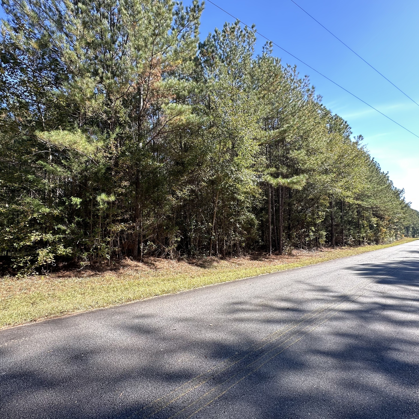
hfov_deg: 83.6
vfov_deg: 84.0
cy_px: 209
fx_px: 233
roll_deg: +0.3
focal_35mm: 17
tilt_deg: +5.5
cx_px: 185
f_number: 2.2
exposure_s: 1/183
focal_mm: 2.22
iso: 40
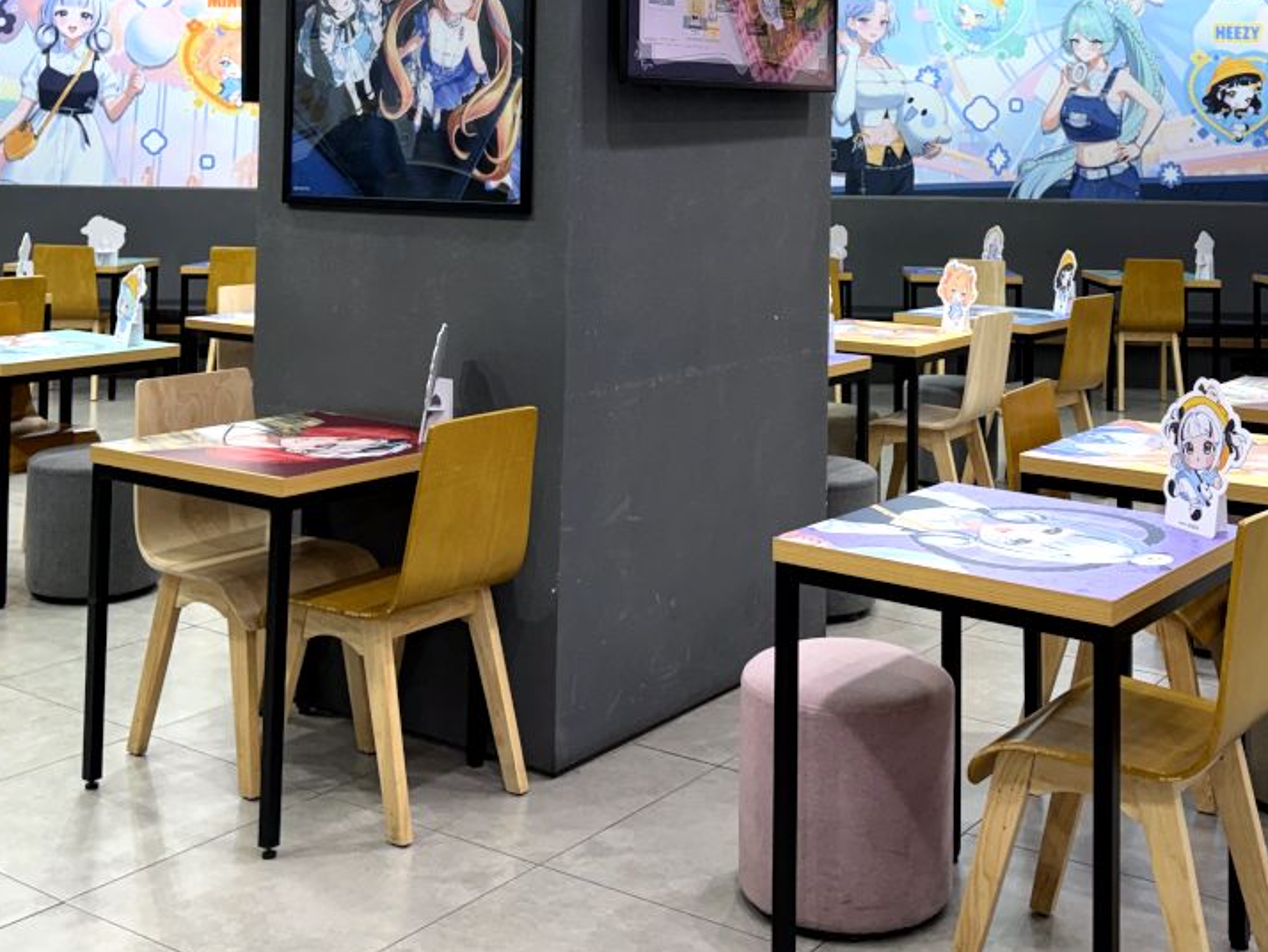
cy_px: 121
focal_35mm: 43
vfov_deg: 32.2
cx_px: 748
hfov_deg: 43.7
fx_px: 1576
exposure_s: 1/60
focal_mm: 6.76
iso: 100
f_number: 1.78
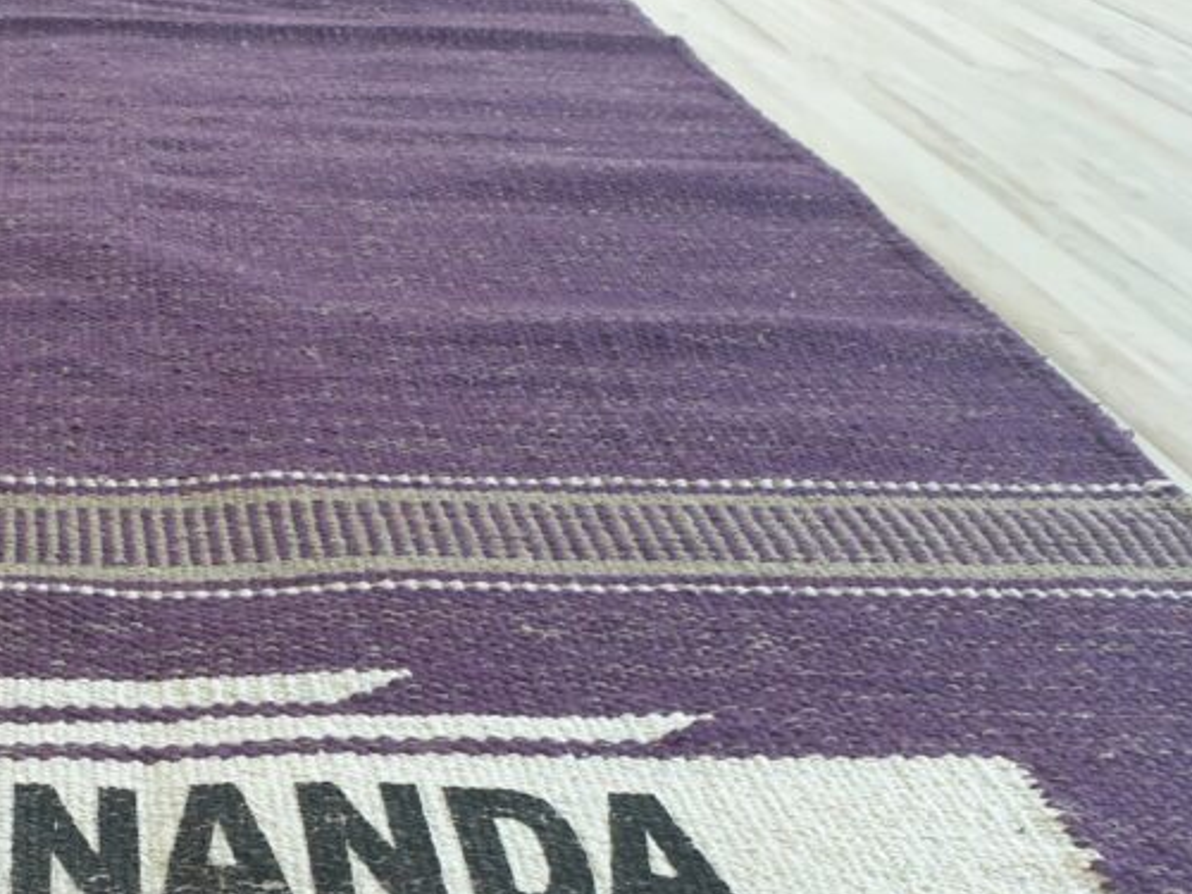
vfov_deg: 27.3
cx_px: 114
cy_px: 765
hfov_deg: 34.7
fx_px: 1791
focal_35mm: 52
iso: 50
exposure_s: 1/50
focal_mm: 4.3
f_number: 2.4
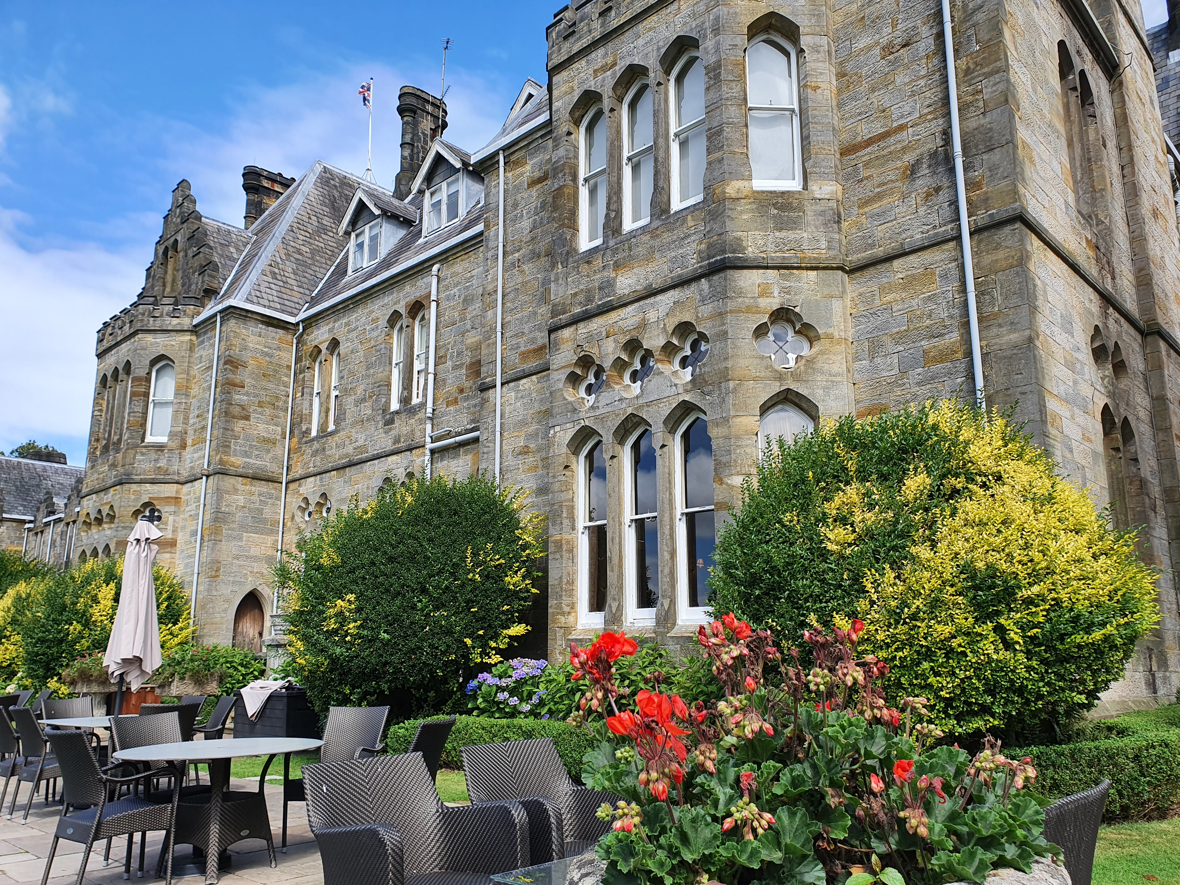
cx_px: 590
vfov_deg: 53.1
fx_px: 886
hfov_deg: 67.3
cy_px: 442
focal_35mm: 26
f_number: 2.4
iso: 50
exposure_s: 1/962
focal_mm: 4.32
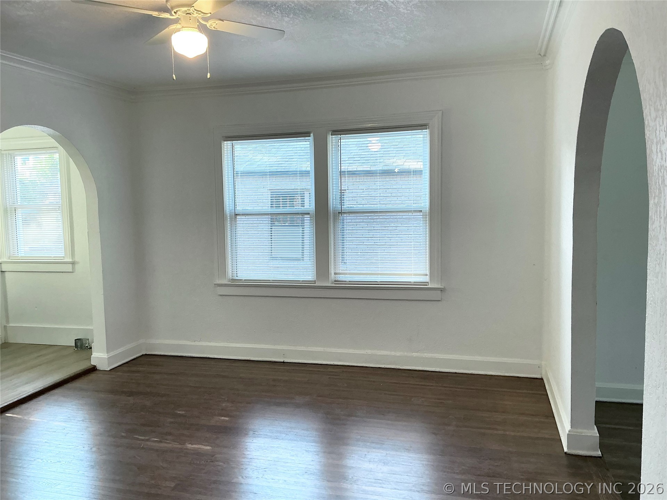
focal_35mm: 29
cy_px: 250
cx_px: 334
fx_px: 559
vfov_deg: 48.2
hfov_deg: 61.7
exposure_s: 1/60
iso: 50
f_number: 1.8
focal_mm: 3
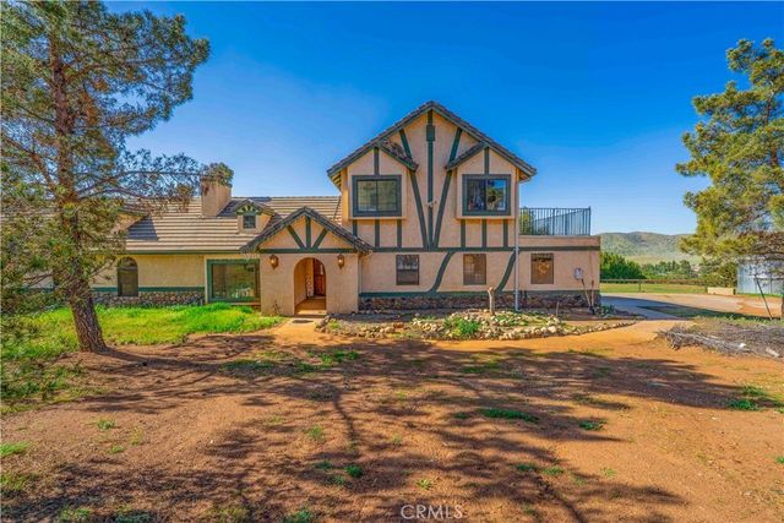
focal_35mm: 14
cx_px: 392
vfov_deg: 81.2
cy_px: 262
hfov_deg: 104.2
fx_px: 305
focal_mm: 14
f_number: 8
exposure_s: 1/160
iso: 100
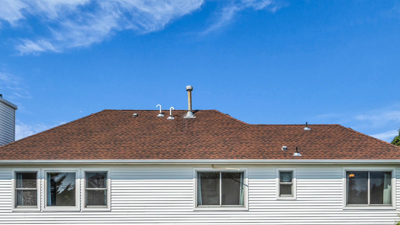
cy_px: 209
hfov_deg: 49.3
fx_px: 435
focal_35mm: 41
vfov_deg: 27.8
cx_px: 220
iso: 140
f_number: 2.8
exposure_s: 1/500
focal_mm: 12.29
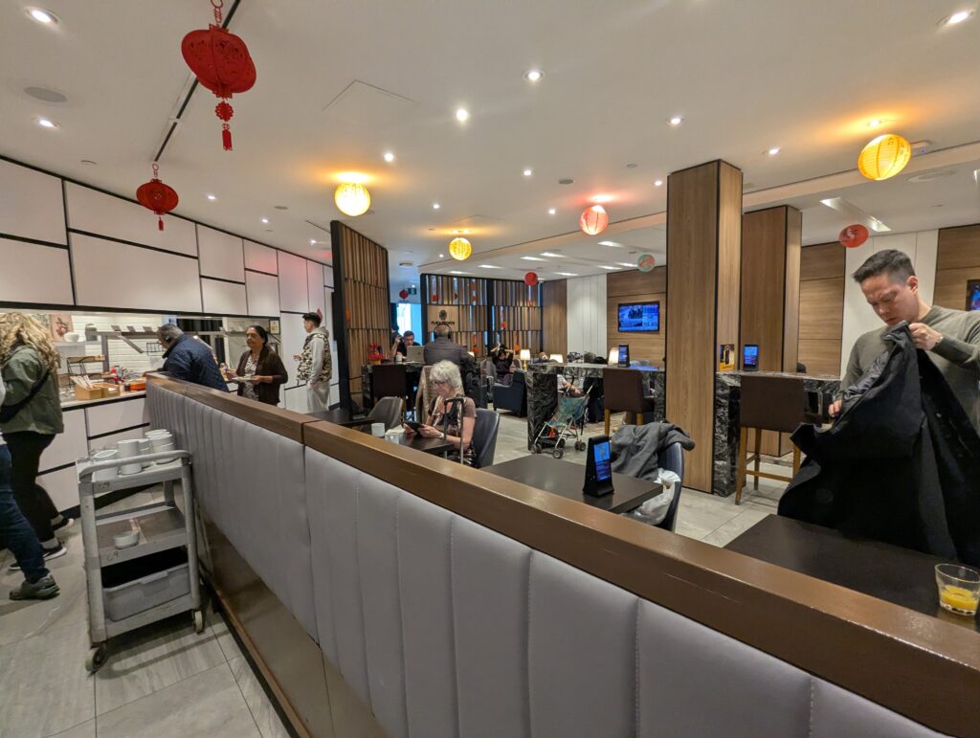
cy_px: 369
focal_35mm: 16
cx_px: 490
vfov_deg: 78.2
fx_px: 454
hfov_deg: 94.4
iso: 237
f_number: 2.2
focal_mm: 2.35
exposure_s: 1/120
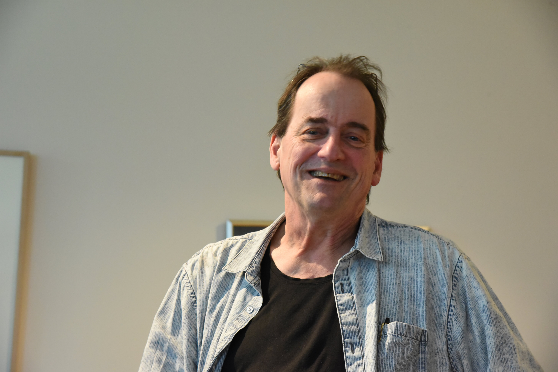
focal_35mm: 95
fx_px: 1473
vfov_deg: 14.4
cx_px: 279
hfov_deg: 21.5
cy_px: 186
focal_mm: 95
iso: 8000
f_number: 8
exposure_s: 1/80
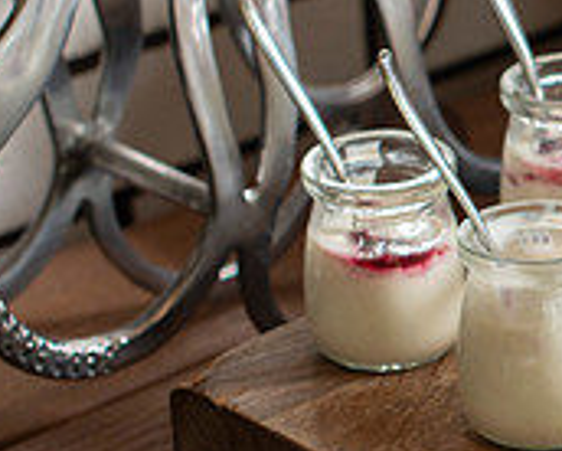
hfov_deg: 10.1
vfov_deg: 8.4
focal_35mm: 184
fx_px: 3064
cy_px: 288
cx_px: 871
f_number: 4
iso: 200
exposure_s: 1/200
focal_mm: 50
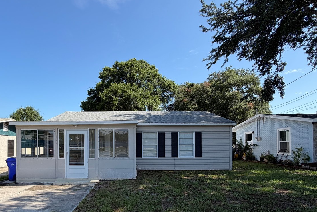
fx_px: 185
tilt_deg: +0.2
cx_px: 130
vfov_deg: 58.1
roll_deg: -0.1
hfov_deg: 80.4
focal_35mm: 21
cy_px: 142
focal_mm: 2.22
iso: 32
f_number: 2.2
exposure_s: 1/770
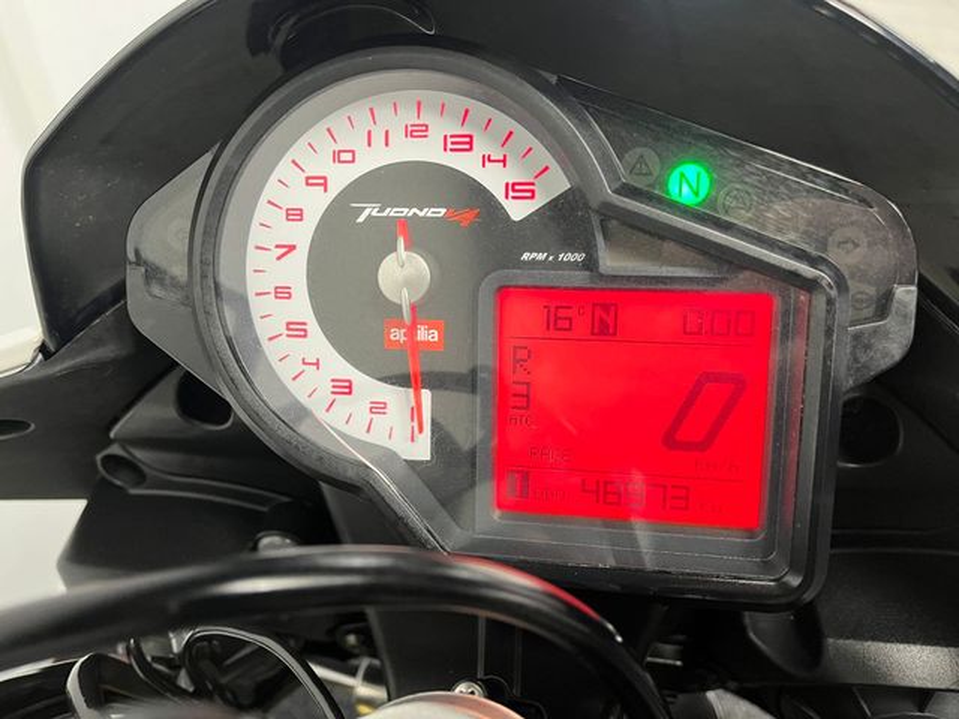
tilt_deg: -43.0
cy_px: 360
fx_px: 720
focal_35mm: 26
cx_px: 480
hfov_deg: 67.3
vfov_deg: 53.1
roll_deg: -1.9
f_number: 1.6
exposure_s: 1/48
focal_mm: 5.1
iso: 320
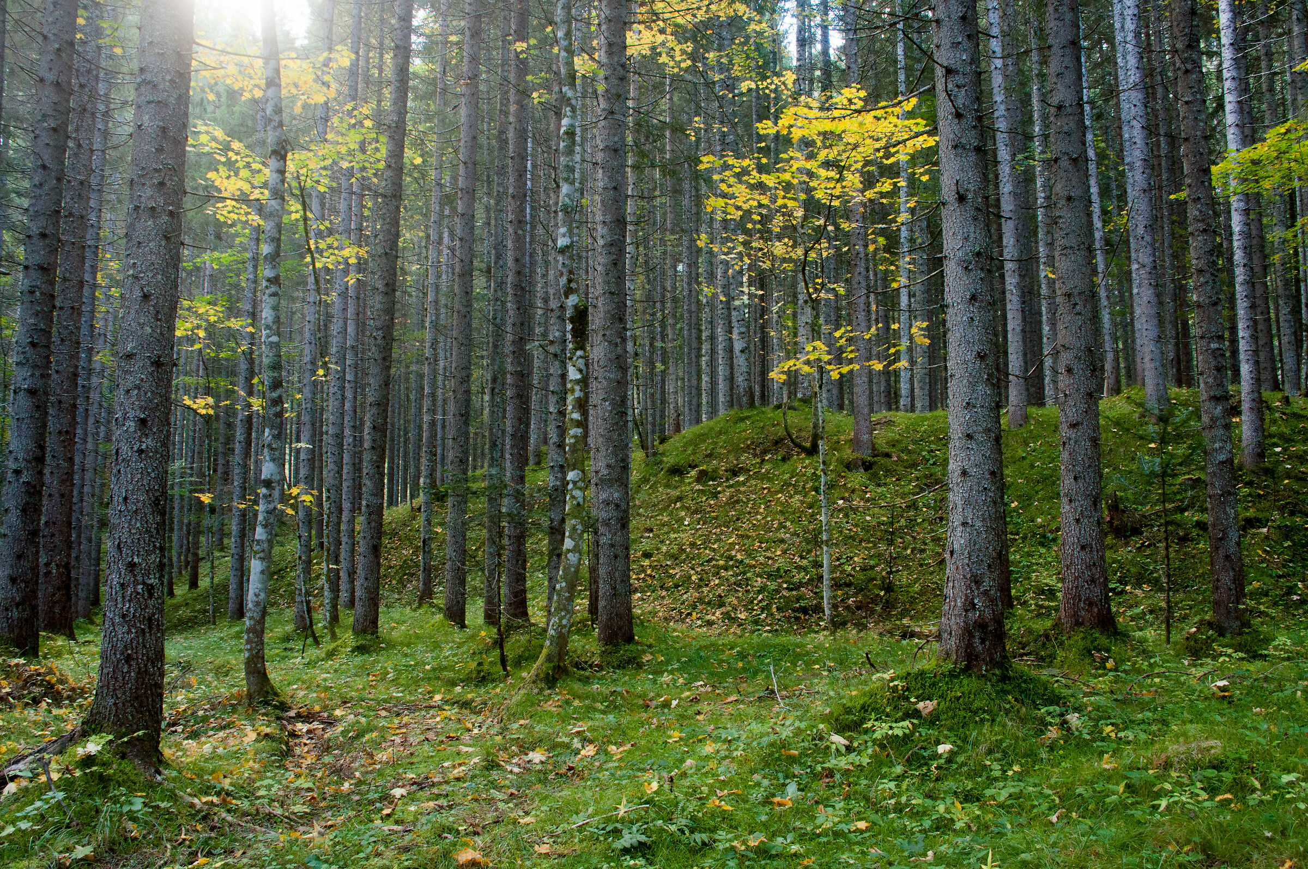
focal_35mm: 30
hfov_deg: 62.0
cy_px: 434
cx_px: 654
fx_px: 1089
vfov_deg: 43.5
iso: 320
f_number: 13
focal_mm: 20
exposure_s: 1/13
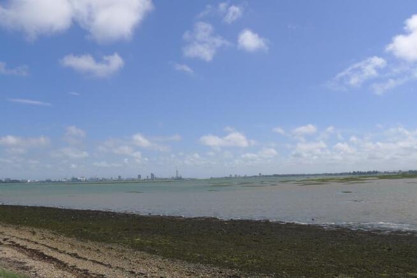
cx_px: 208
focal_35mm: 35
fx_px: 406
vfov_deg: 37.9
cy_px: 139
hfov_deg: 54.4
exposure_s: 1/800
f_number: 5
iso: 80
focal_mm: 7.5
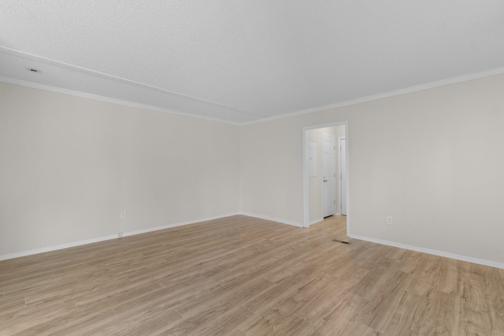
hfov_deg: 100.4
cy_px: 168
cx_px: 252
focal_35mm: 15
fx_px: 210
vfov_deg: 77.3
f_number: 4.5
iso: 100
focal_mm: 10
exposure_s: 1.3
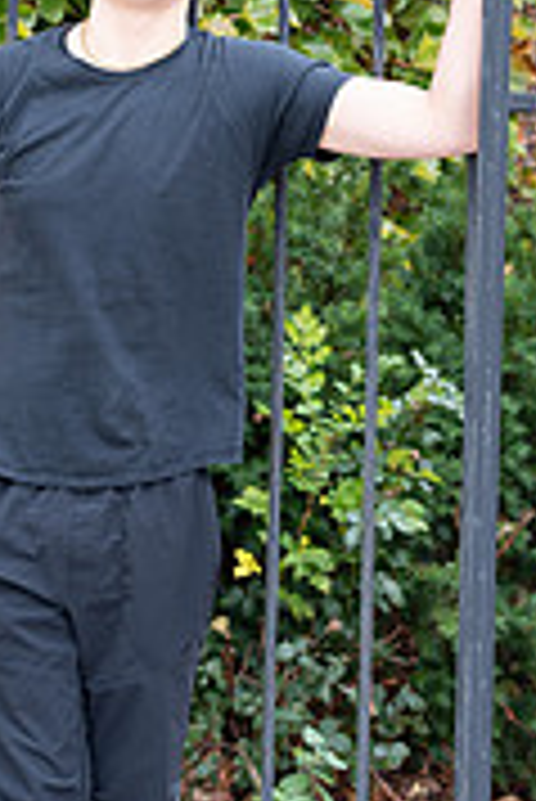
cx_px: 126
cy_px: 274
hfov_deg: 6.4
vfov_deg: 9.6
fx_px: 4792
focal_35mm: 215
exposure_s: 1/125
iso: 160
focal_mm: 85
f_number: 3.5
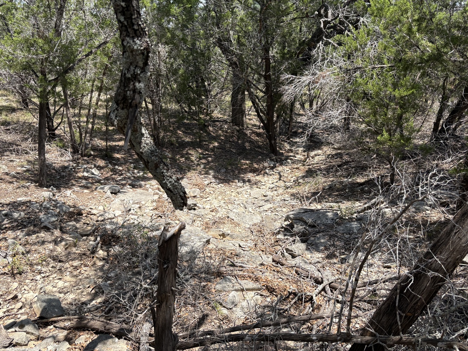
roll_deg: +0.6
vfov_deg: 49.7
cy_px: 170
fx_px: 379
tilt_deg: -19.2
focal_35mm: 28
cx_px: 237
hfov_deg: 63.4
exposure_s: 1/1263
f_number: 1.6
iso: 50
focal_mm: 5.96
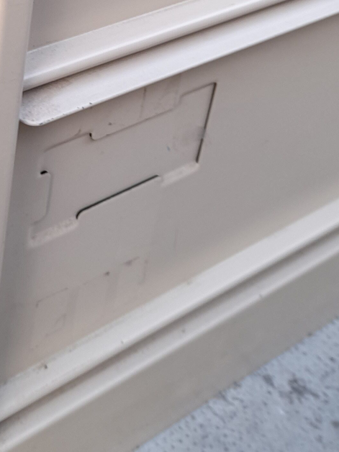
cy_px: -41
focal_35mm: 71
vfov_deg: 25.5
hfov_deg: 20.4
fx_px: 927
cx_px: 42
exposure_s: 1/60
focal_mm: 4.6
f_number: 2
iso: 32
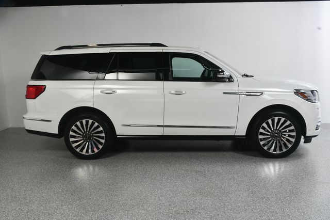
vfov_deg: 39.9
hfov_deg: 57.2
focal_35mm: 33
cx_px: 165
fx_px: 302
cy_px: 110
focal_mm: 22
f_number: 13
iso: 100
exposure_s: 1/160
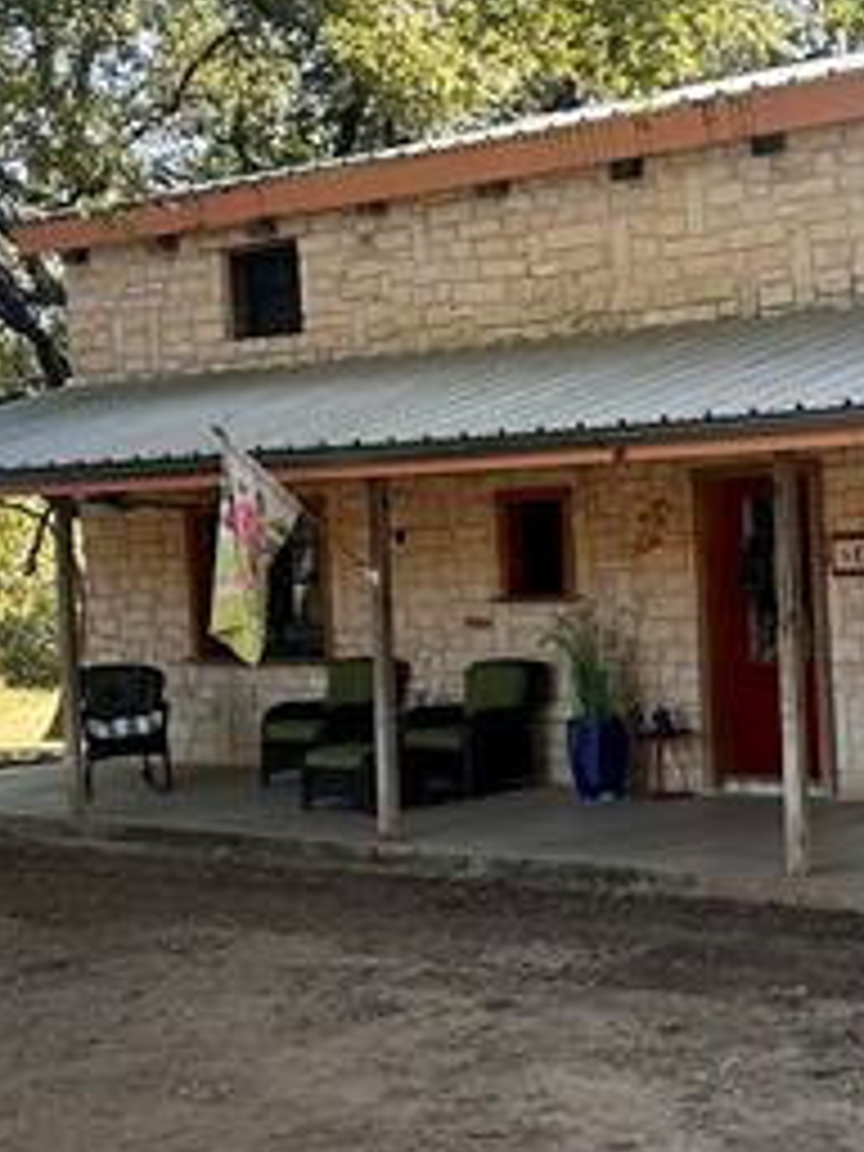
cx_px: 630
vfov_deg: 25.0
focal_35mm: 78
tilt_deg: -2.3
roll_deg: +1.7
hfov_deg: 18.8
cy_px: 590
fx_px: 2596
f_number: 1.5
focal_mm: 5.7
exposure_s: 1/374
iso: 50
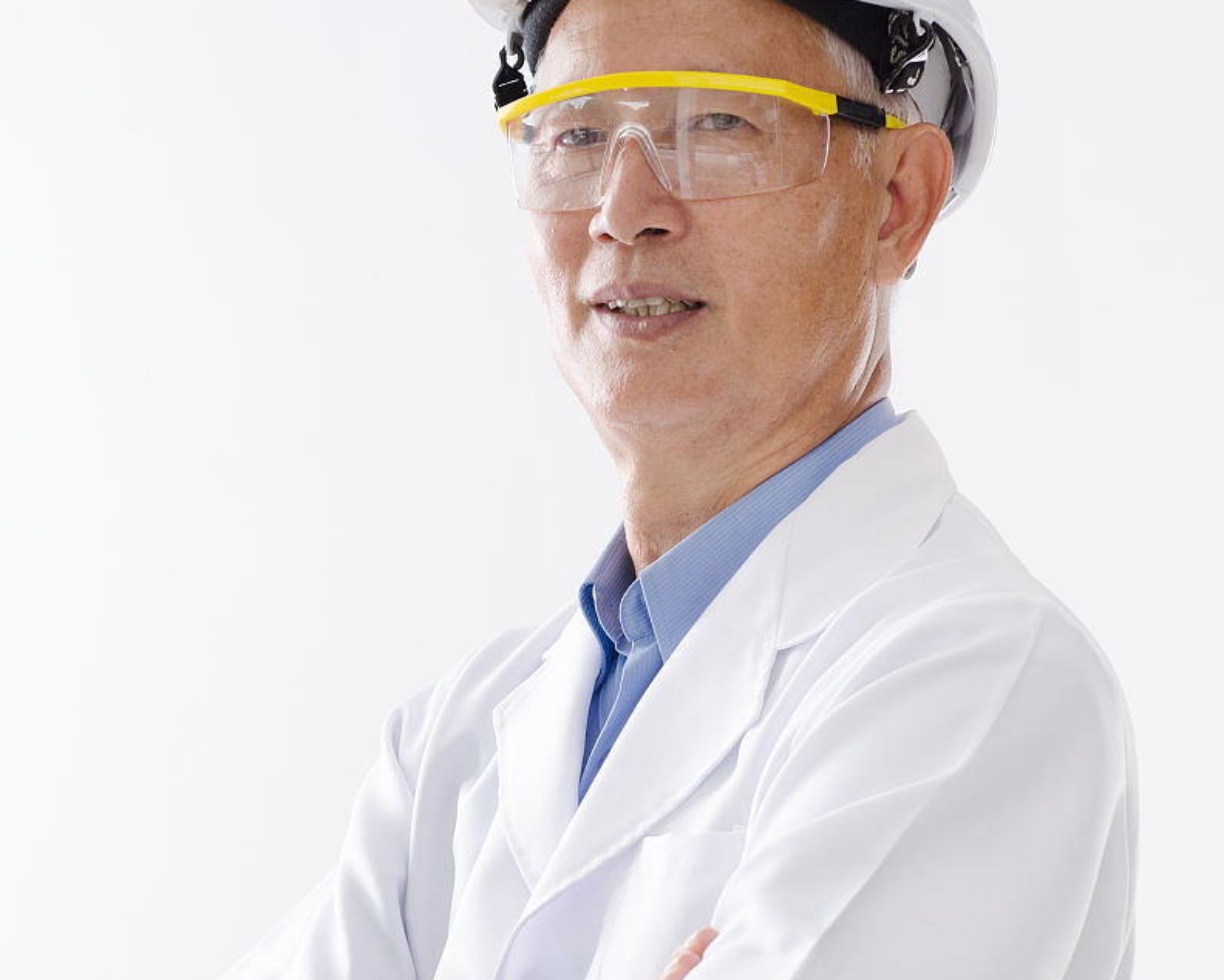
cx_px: 613
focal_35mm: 132
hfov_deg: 14.6
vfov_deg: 11.7
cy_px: 628
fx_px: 4783
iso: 160
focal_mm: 62
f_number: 5
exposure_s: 1/100
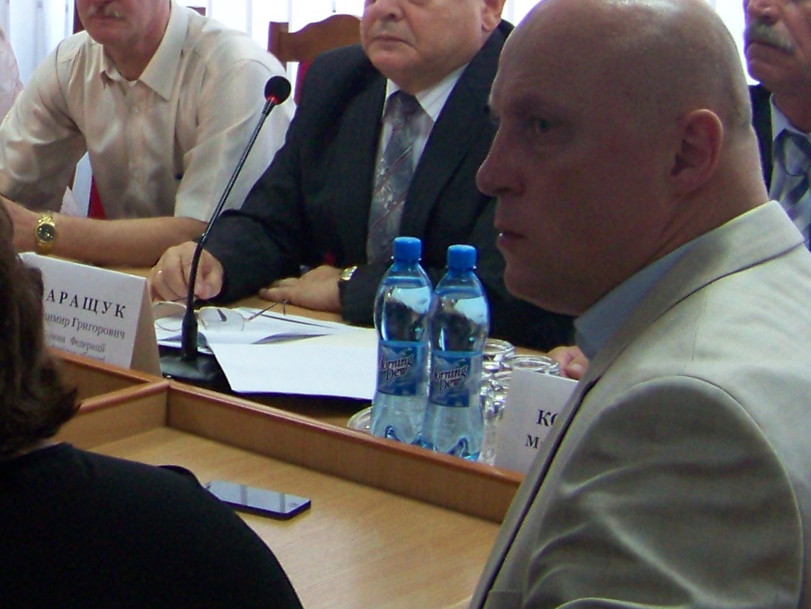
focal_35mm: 103
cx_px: -63
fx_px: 2413
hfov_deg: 18.4
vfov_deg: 14.1
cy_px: -9
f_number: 2.8
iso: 160
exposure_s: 1/30
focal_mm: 5.85
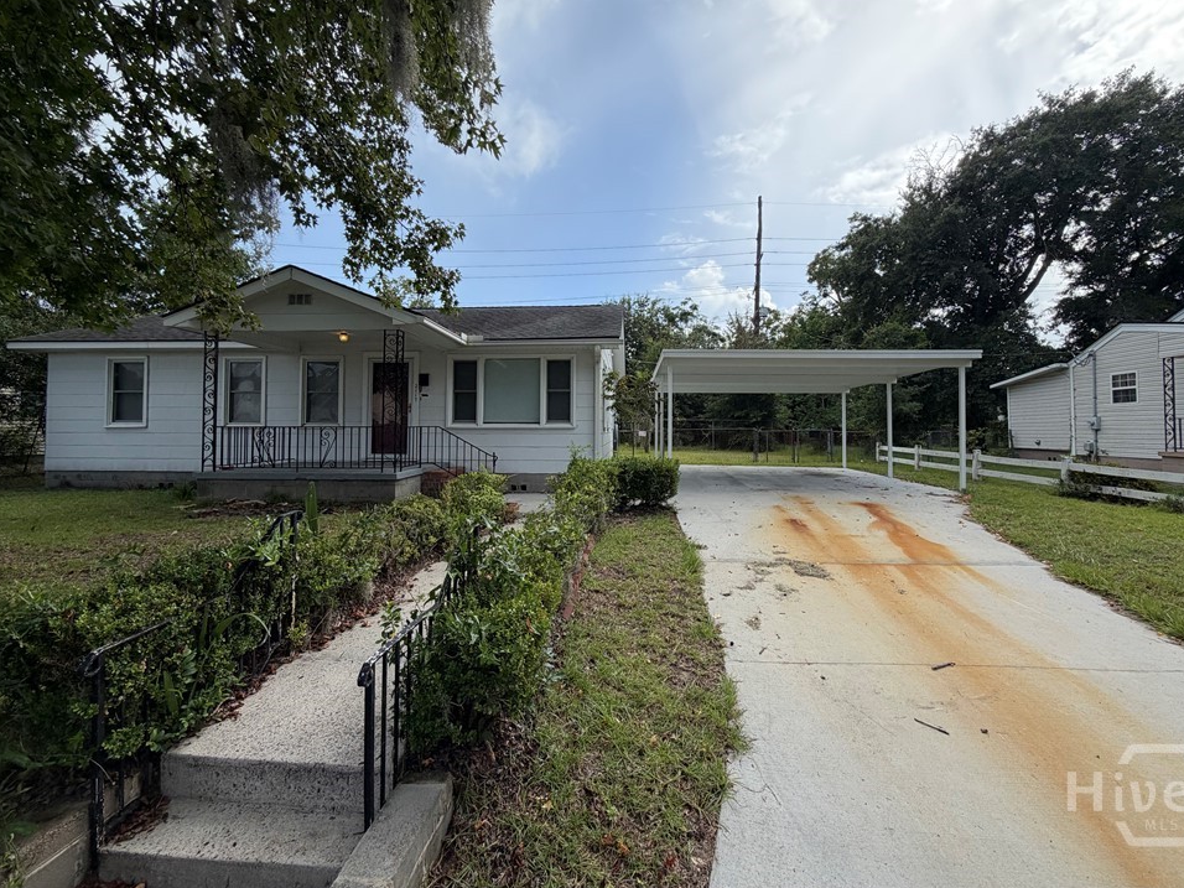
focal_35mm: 15
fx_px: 513
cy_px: 415
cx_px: 603
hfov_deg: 98.2
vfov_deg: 81.6
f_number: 2.2
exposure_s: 1/770
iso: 32
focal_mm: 2.22
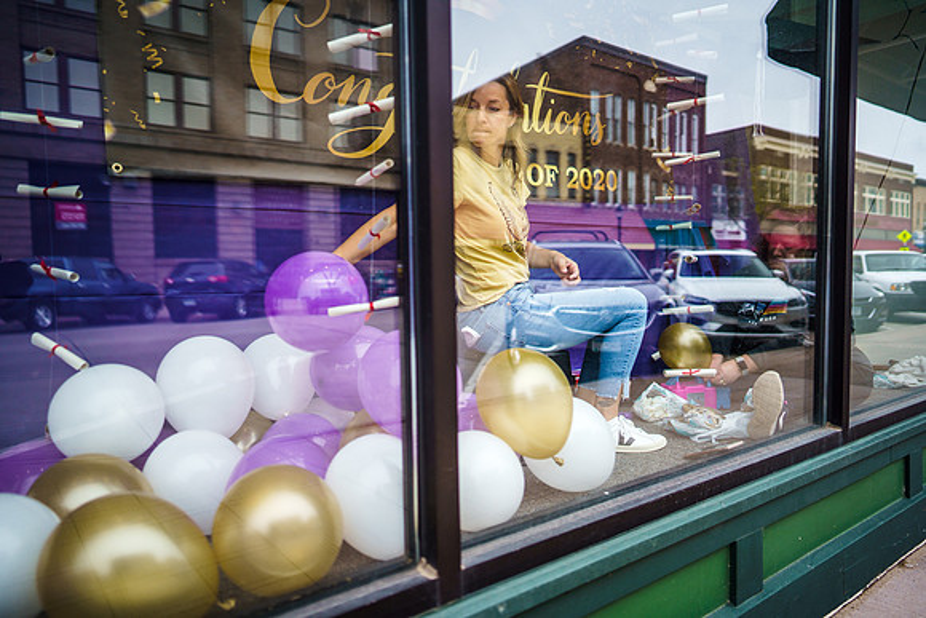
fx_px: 622
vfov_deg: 52.8
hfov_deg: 73.3
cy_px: 309
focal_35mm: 24
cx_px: 463
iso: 320
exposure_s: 1/4000
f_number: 1.4
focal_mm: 24
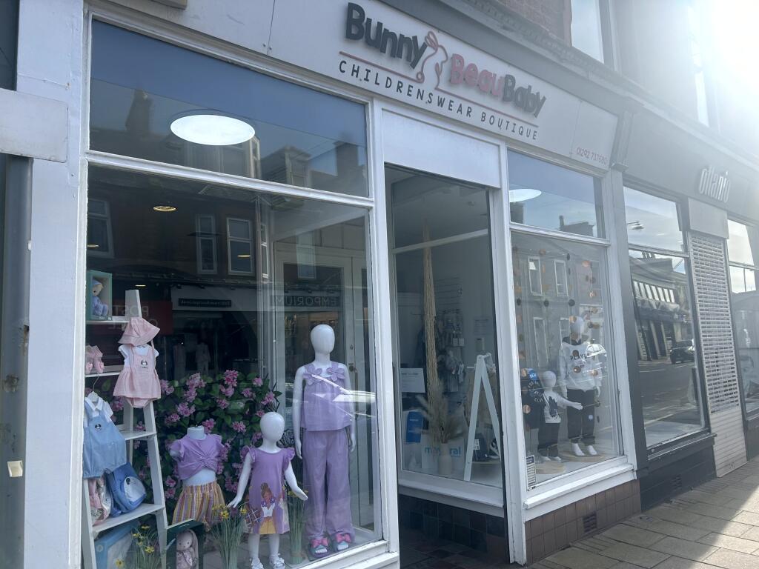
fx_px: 570
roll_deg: +1.9
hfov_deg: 67.3
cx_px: 380
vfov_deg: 53.1
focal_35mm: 26
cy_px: 284
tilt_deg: +7.0
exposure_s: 1/1575
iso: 50
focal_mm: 5.7
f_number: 1.5
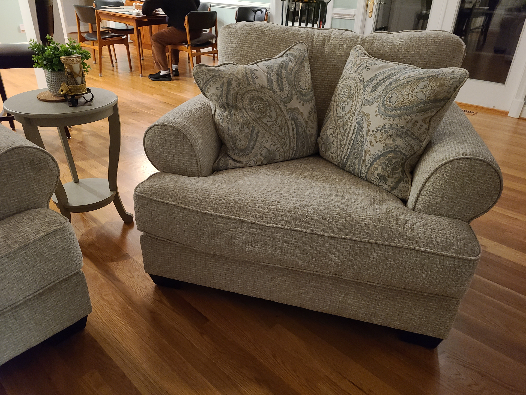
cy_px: 198
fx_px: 395
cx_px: 263
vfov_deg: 53.1
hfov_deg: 67.3
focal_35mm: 26
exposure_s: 1/24
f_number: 1.8
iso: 640
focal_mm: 5.4
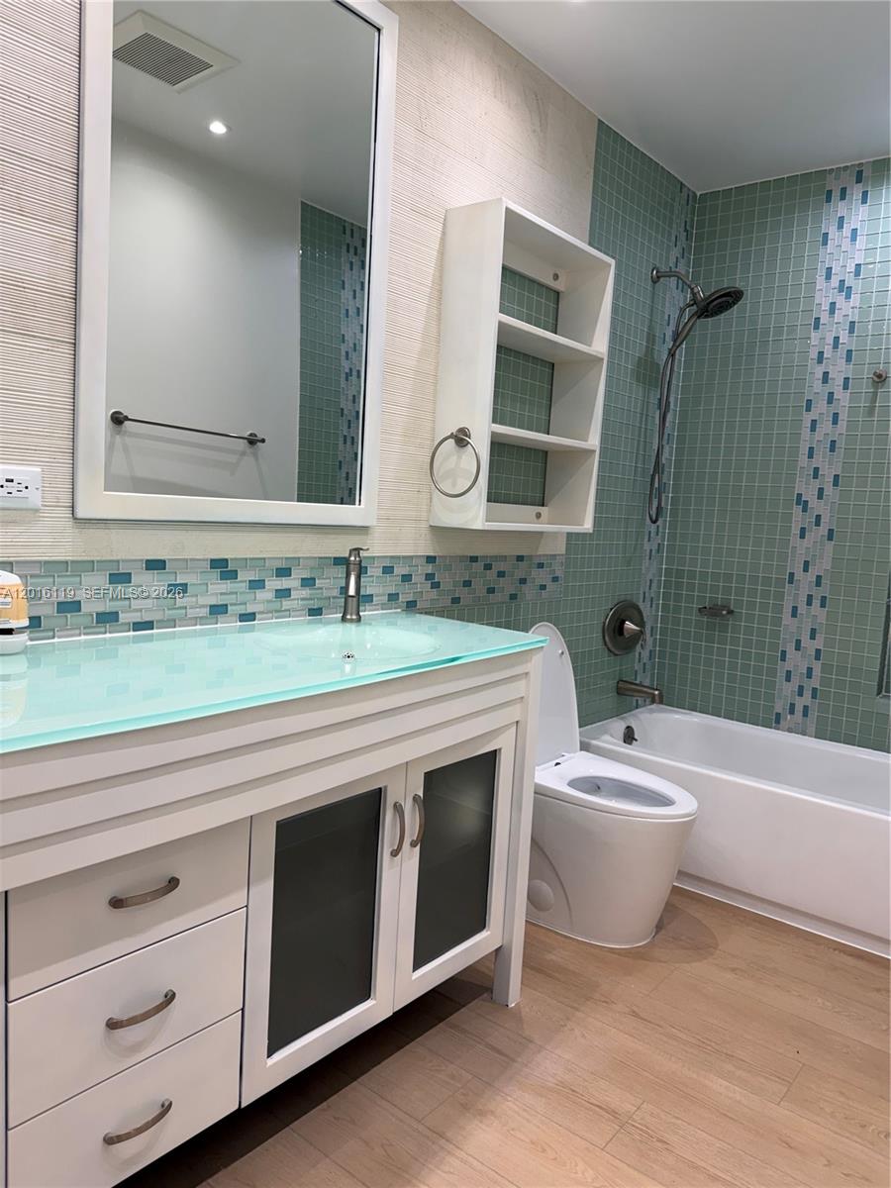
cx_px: 446
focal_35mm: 24
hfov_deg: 56.8
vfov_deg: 71.6
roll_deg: -3.8
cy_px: 594
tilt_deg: -5.8
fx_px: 824
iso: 80
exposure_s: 1/120
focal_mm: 6.76
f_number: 1.78
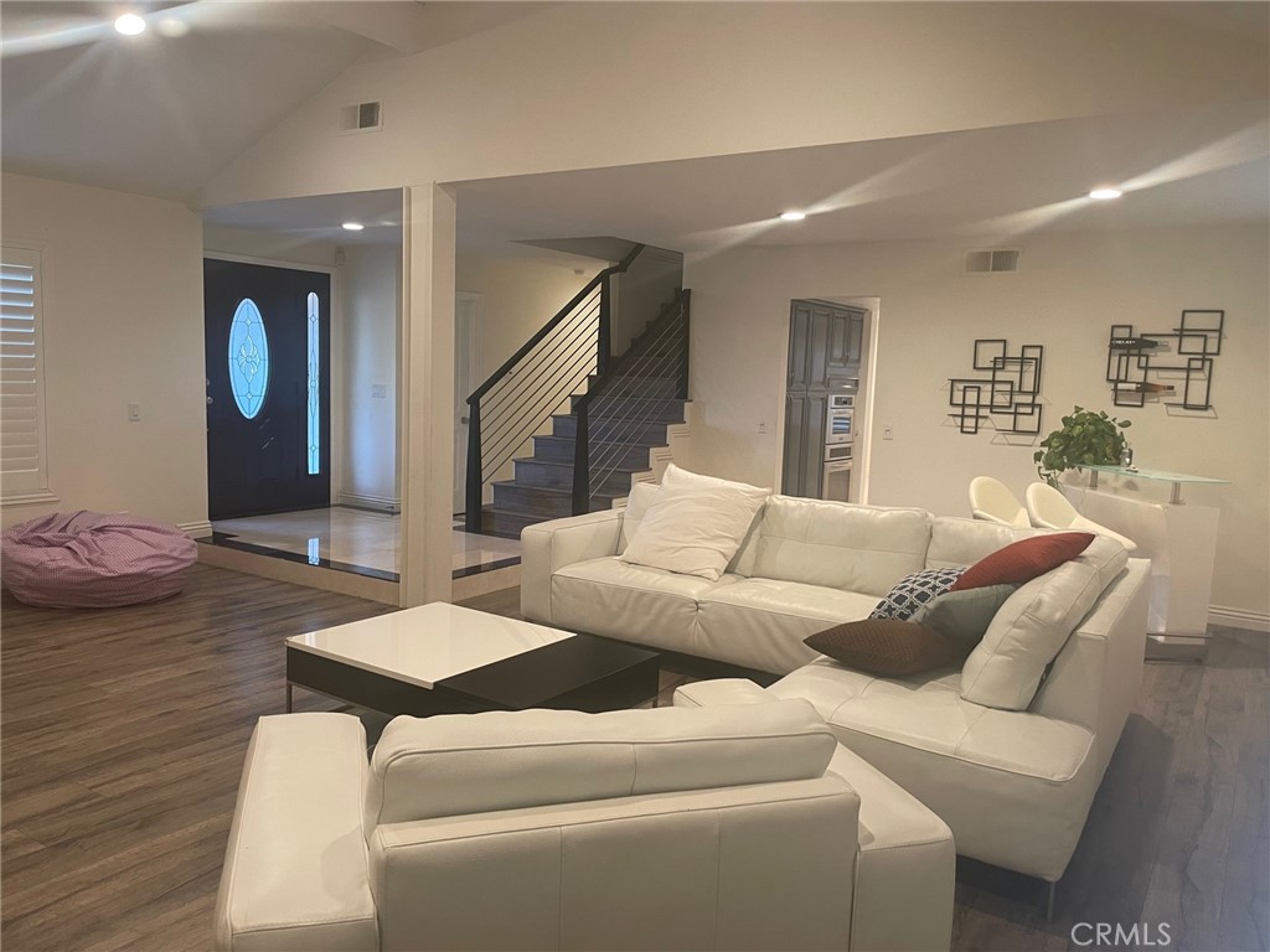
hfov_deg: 67.3
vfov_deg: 53.1
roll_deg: -1.8
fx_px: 954
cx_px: 635
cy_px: 476
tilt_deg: -6.6
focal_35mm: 26
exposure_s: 1/60
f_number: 1.6
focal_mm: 4.2
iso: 160
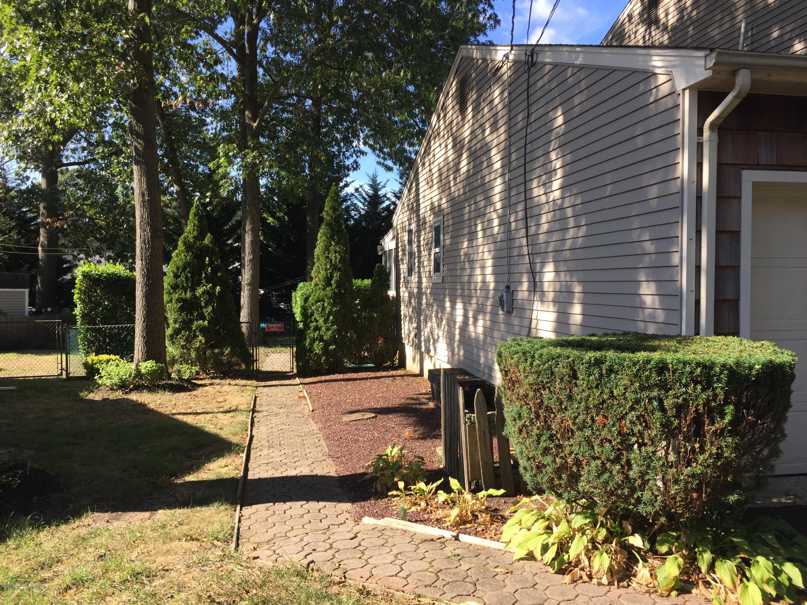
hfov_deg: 61.7
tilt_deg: -1.6
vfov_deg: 48.2
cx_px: 404
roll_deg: +1.1
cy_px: 302
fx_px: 676
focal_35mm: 29
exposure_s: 1/670
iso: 32
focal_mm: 4.15
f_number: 2.2
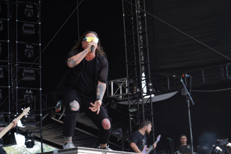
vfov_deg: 13.4
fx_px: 654
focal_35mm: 102
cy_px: 77
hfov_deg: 20.0
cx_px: 116
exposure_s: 1/125
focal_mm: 102
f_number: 5.6
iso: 100
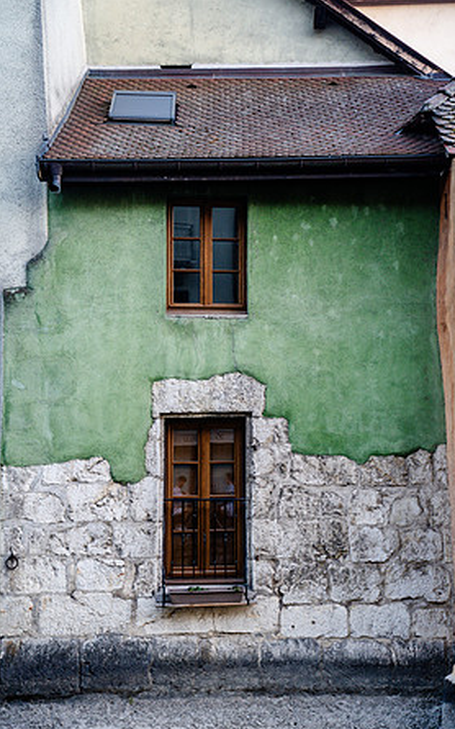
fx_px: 1330
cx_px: 244
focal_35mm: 67
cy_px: 365
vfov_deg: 30.6
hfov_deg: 19.4
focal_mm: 65
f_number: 4
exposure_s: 1/50
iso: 1000
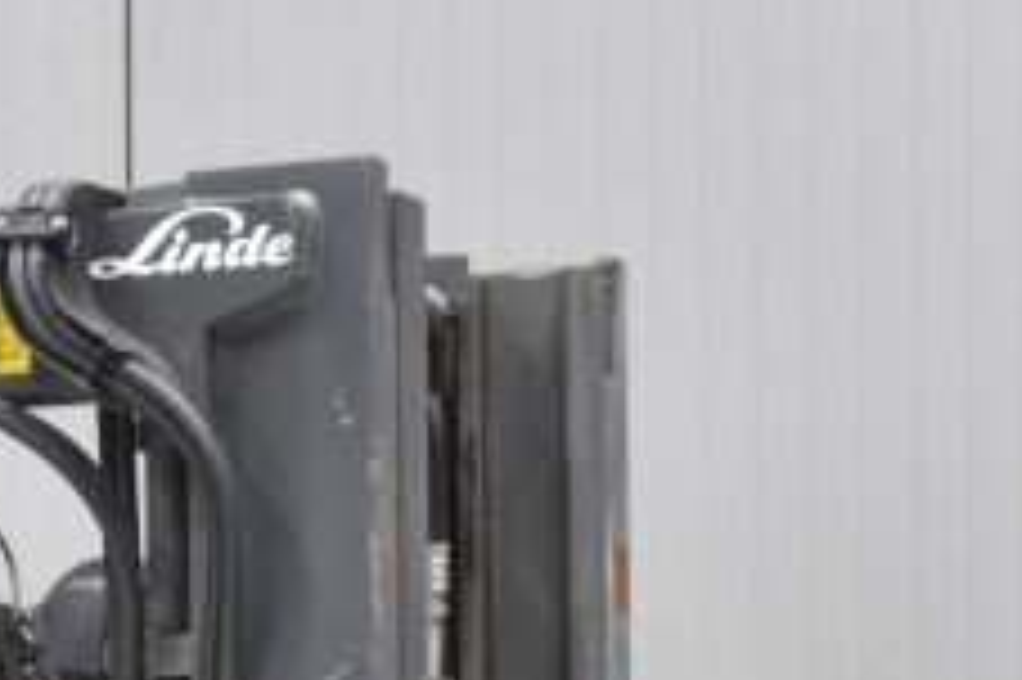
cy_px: 1540
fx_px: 5635
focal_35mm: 199
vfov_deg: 6.6
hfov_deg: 10.2
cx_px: -252
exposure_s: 1/25
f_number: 5
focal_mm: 25
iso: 1600
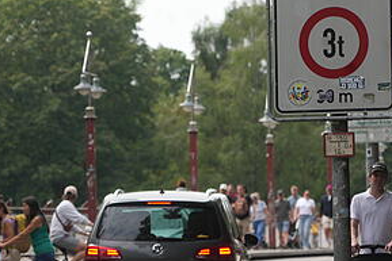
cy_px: 131
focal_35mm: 362
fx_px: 3944
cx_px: 159
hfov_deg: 5.7
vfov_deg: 3.8
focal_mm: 172
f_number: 6.3
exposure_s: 1/200
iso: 100
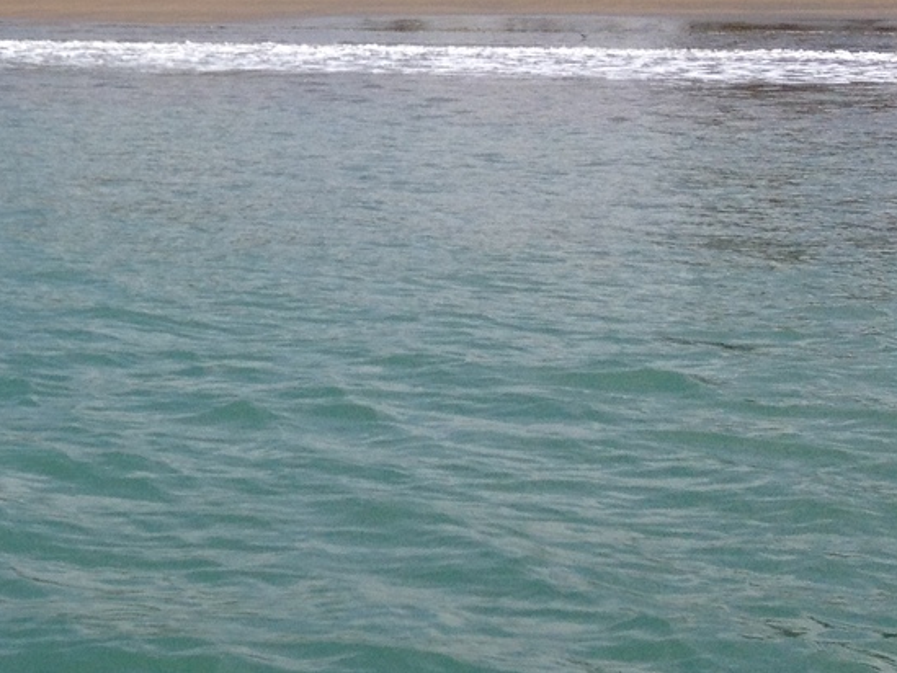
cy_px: -108
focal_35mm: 102
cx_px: -297
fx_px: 2644
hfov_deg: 17.9
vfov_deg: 14.1
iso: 50
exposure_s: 1/2304
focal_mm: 4.28
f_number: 2.4
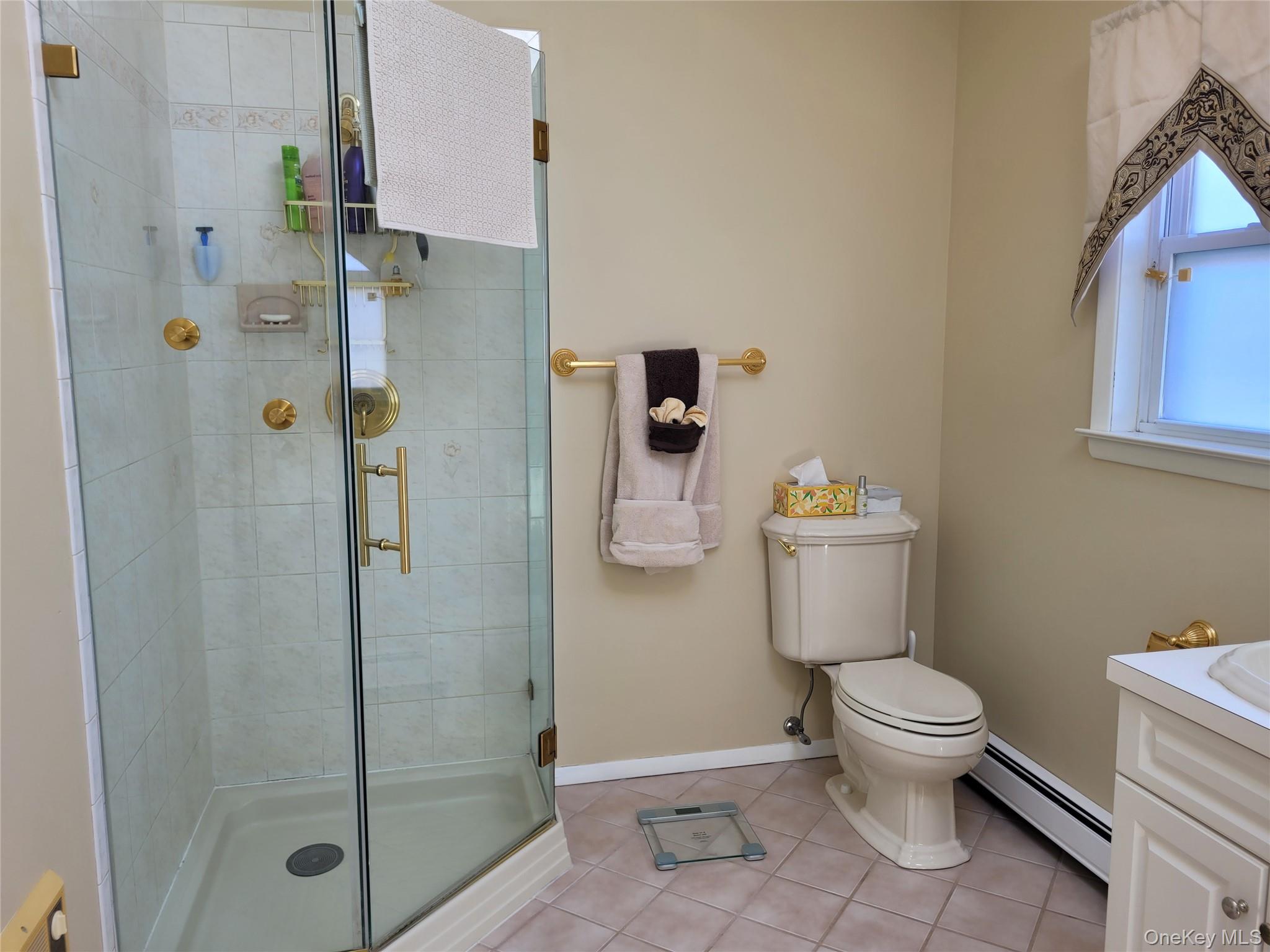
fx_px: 954
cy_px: 476
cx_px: 635
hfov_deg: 67.3
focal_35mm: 26
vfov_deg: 53.1
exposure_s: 1/120
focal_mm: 5.4
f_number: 1.8
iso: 50
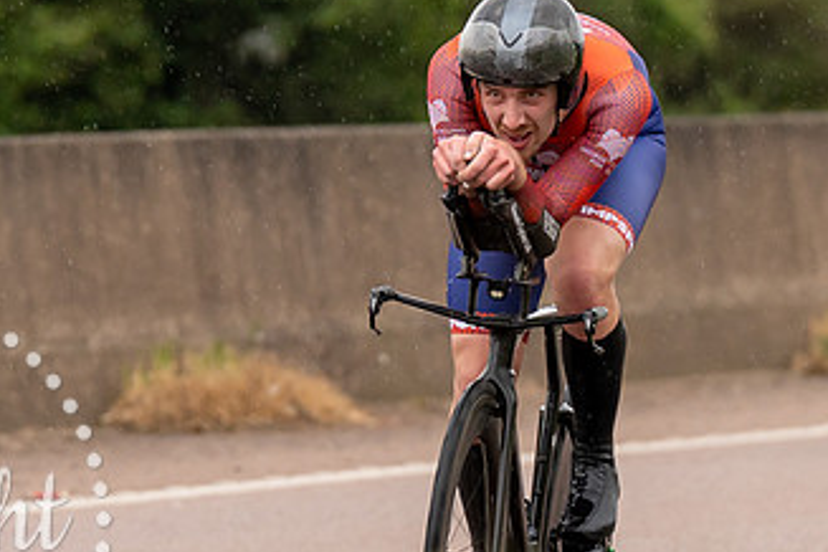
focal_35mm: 827
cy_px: 190
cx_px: 638
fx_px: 19020
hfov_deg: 2.5
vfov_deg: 1.7
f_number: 3.5
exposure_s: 1/1000
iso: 400
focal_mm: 200
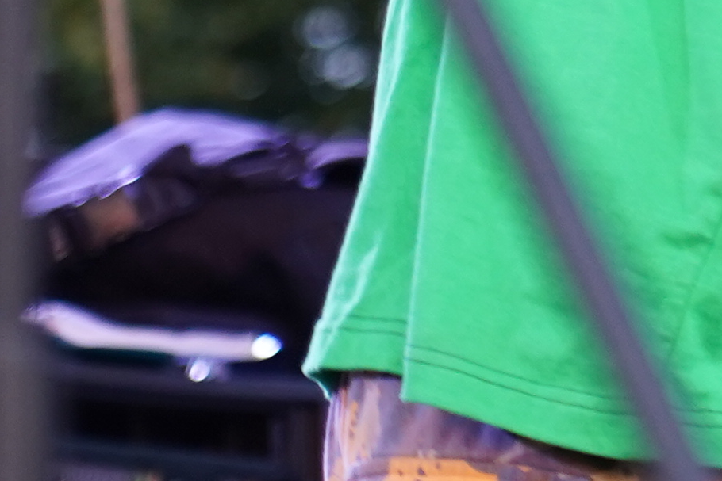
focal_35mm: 692
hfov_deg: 3.0
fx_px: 13880
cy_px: -1049
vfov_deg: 2.0
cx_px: 1316
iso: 1000
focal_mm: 105
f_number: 4
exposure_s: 1/160
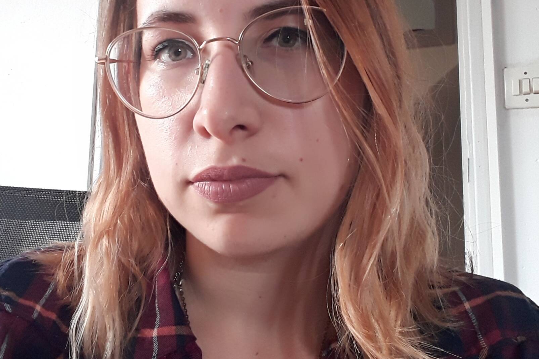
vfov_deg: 24.5
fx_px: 823
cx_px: 242
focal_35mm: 55
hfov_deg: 36.2
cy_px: 124
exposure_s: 1/33
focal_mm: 2.91
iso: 100
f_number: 1.9
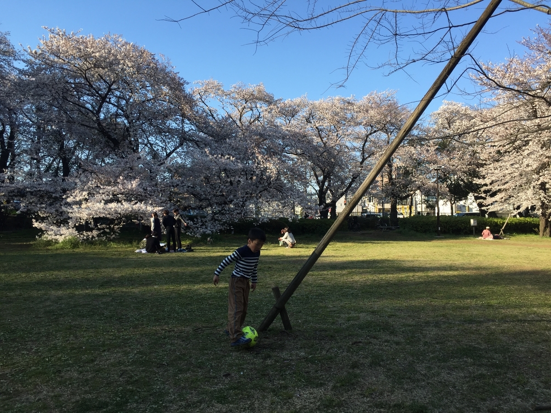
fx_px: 462
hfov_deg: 61.7
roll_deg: +0.8
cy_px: 206
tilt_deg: +3.4
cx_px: 276
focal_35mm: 29
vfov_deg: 48.2
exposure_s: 1/791
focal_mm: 4.15
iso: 32
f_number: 2.2
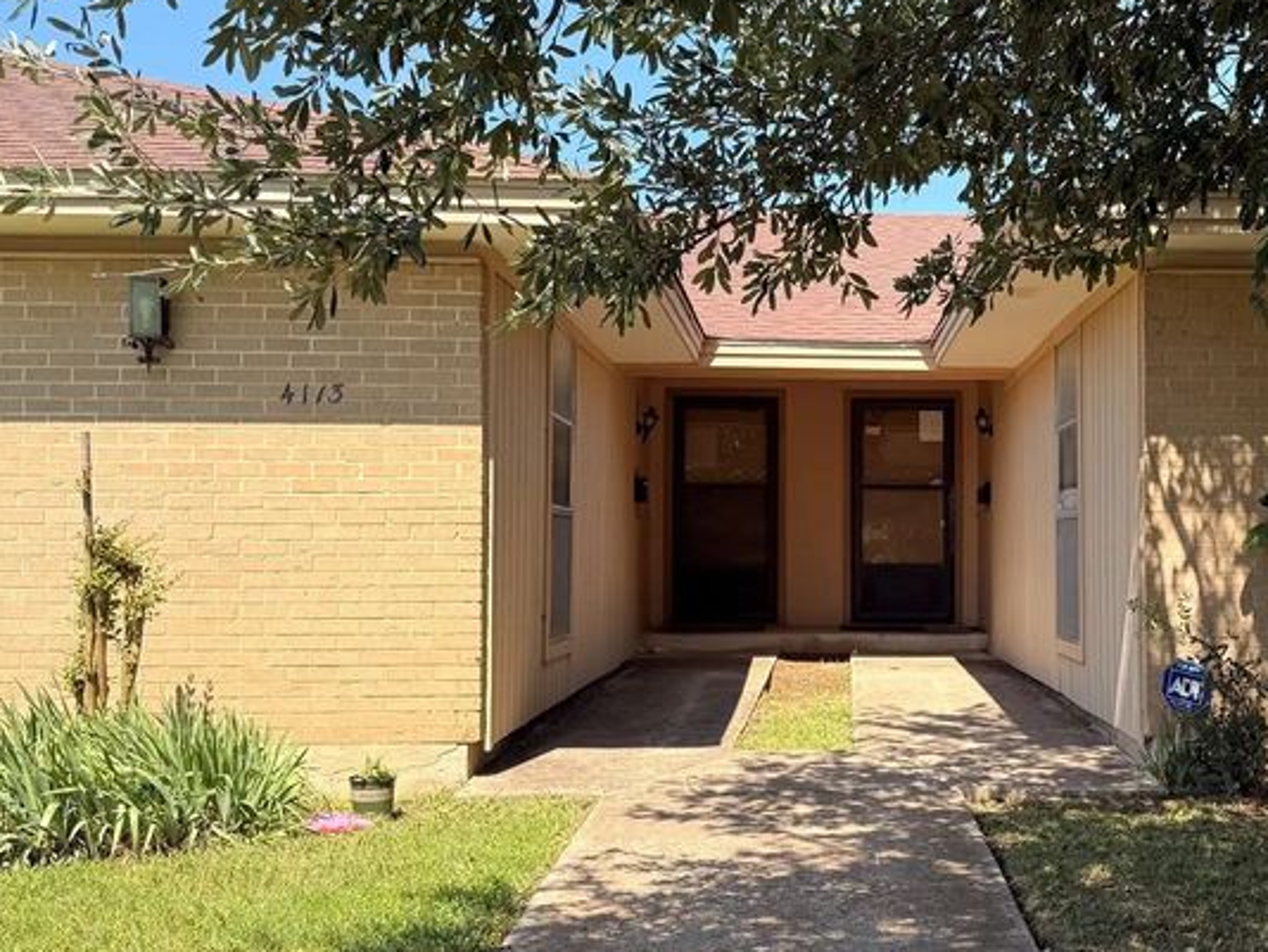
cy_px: 501
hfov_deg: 40.5
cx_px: 890
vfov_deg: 31.5
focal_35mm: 46
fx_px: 1686
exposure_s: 1/1618
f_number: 1.78
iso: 80
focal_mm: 6.76
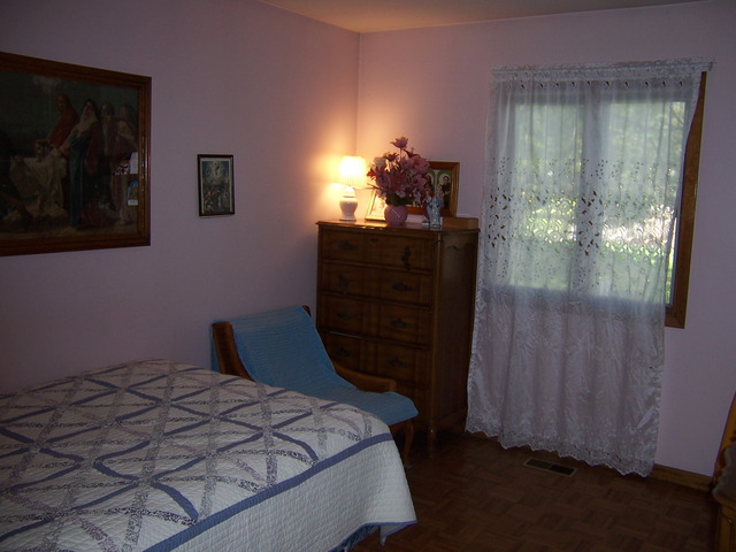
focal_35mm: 33
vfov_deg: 42.9
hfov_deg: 55.4
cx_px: 368
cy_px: 276
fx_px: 702
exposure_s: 1/60
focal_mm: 5.5
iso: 80
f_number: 2.8
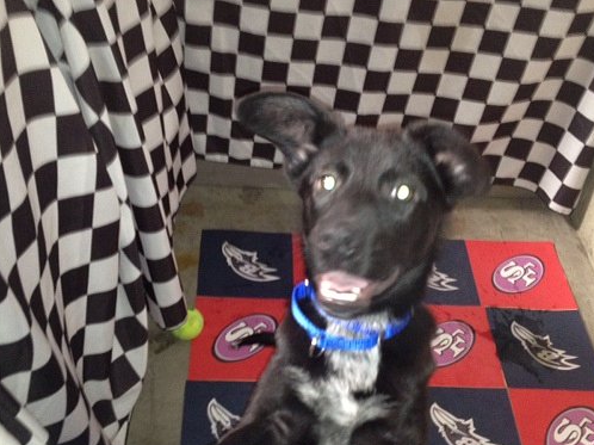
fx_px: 772
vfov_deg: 32.1
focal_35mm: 45
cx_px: 302
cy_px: 248
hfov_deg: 42.1
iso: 320
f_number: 2.4
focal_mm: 4.28
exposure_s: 1/20
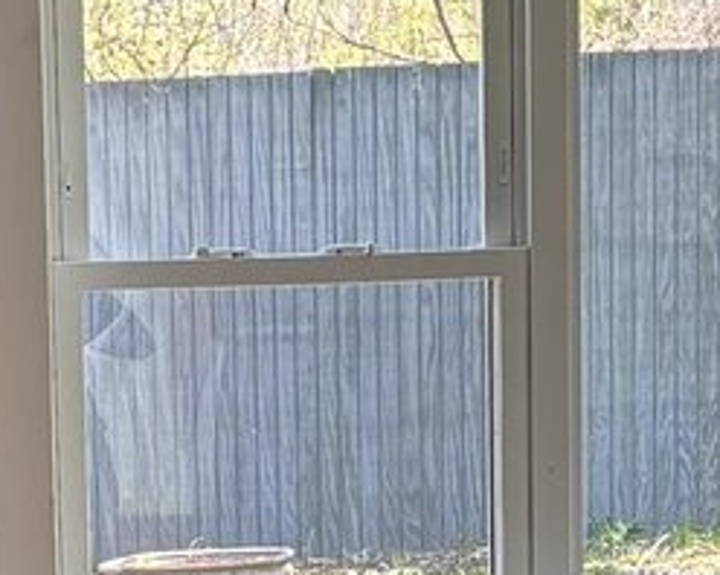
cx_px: 99
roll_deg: +2.0
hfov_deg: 11.7
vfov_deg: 9.3
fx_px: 3492
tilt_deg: -7.5
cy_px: 717
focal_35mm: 164
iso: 64
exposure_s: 1/121
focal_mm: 5.96
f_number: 1.6
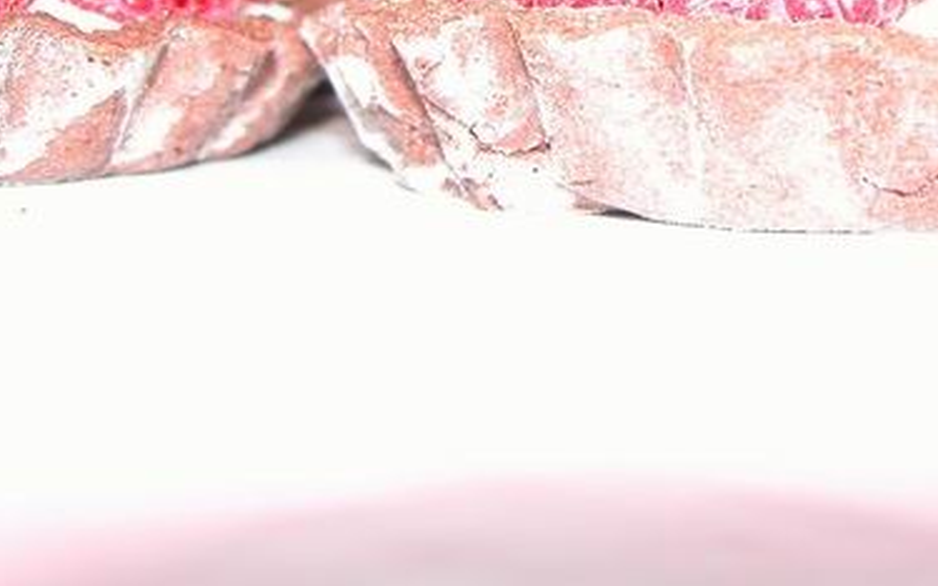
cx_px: 625
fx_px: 1942
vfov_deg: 16.7
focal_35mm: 76
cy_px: -13
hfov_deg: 27.0
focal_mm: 10.7
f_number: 2.9
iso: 100
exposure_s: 1/60
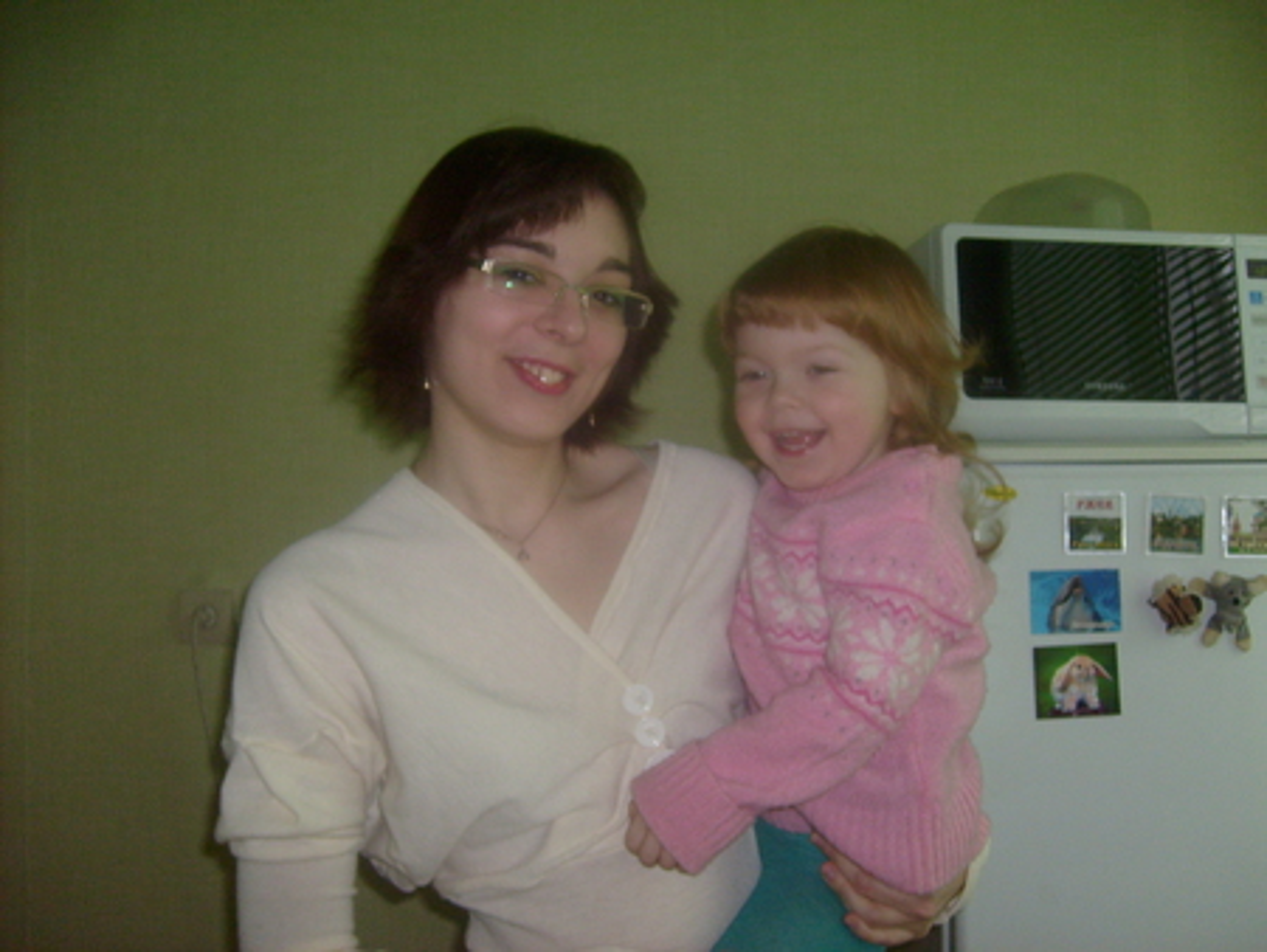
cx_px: 634
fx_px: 1282
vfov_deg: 40.7
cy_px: 476
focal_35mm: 35
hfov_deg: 52.6
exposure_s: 1/45
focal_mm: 5.8
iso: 100
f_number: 2.8
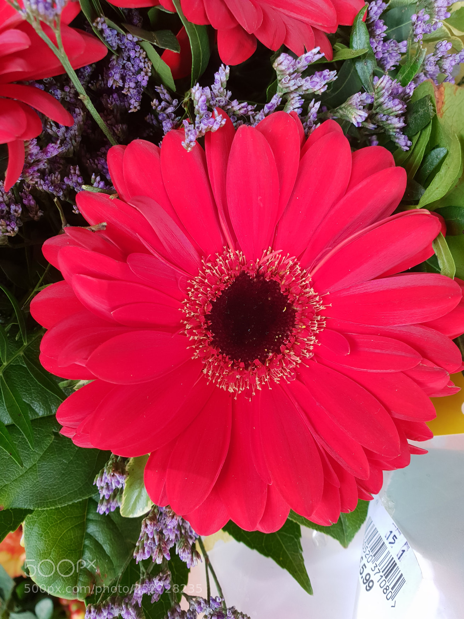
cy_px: 310
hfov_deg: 53.1
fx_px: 465
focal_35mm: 26
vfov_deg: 67.3
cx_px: 232
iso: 80
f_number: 2.4
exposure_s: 1/100
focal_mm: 4.3
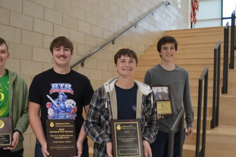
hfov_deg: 49.5
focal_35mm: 39
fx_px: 255
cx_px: 107
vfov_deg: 34.0
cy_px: 96
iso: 400
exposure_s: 1/50
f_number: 3.5
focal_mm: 18
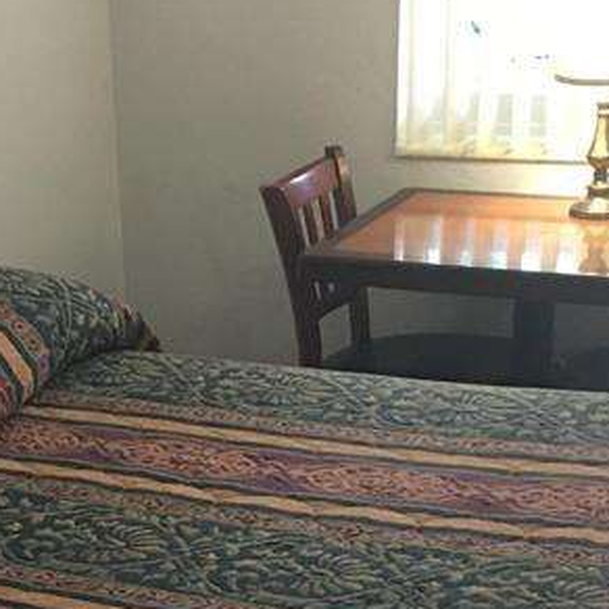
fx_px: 1791
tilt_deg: -22.9
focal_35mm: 90
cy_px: 588
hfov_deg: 19.0
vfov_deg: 18.8
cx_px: 90
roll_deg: +4.1
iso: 100
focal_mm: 4.15
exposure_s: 1/10
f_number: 2.2
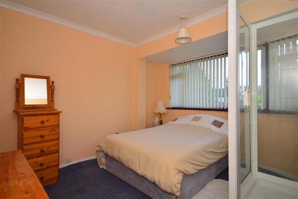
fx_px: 161
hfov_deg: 85.4
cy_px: 100
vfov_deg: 63.2
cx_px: 149
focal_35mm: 20
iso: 200
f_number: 6.3
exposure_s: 1/80
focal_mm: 13
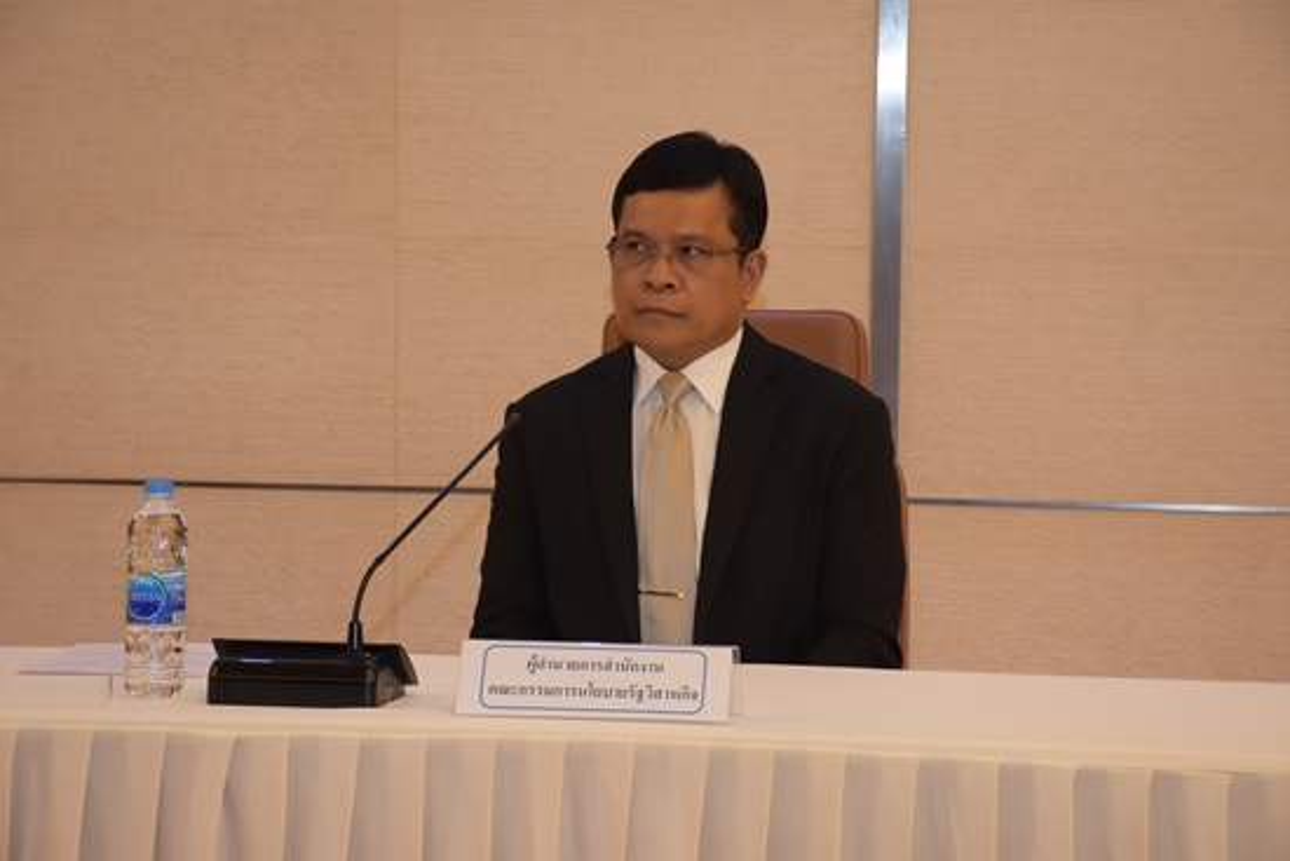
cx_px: 645
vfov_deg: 12.2
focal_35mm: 112
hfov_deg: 18.2
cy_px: 430
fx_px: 4032
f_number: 7.1
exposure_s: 1/80
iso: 1250
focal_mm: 75
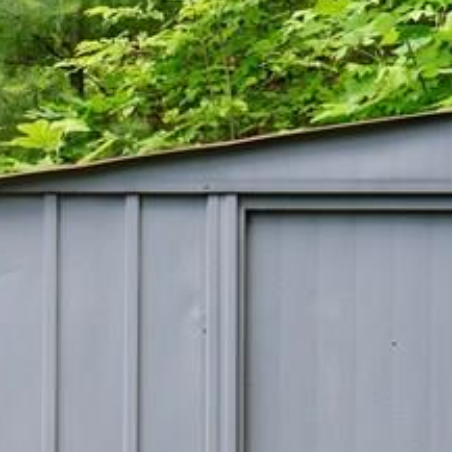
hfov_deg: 8.7
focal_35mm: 200
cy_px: 256
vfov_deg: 8.7
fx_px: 2955
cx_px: 5
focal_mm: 24
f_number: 5.2
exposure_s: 1/125
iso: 200
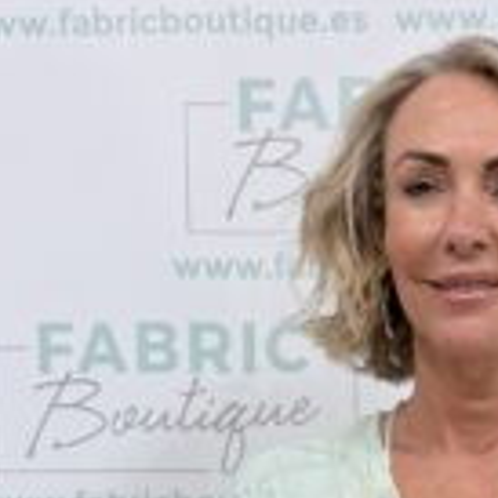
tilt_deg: -6.9
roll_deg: +1.6
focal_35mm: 124
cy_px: 1036
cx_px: 233
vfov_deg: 12.2
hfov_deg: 14.1
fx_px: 2018
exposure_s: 1/100
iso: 64
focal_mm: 6.76
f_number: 1.78
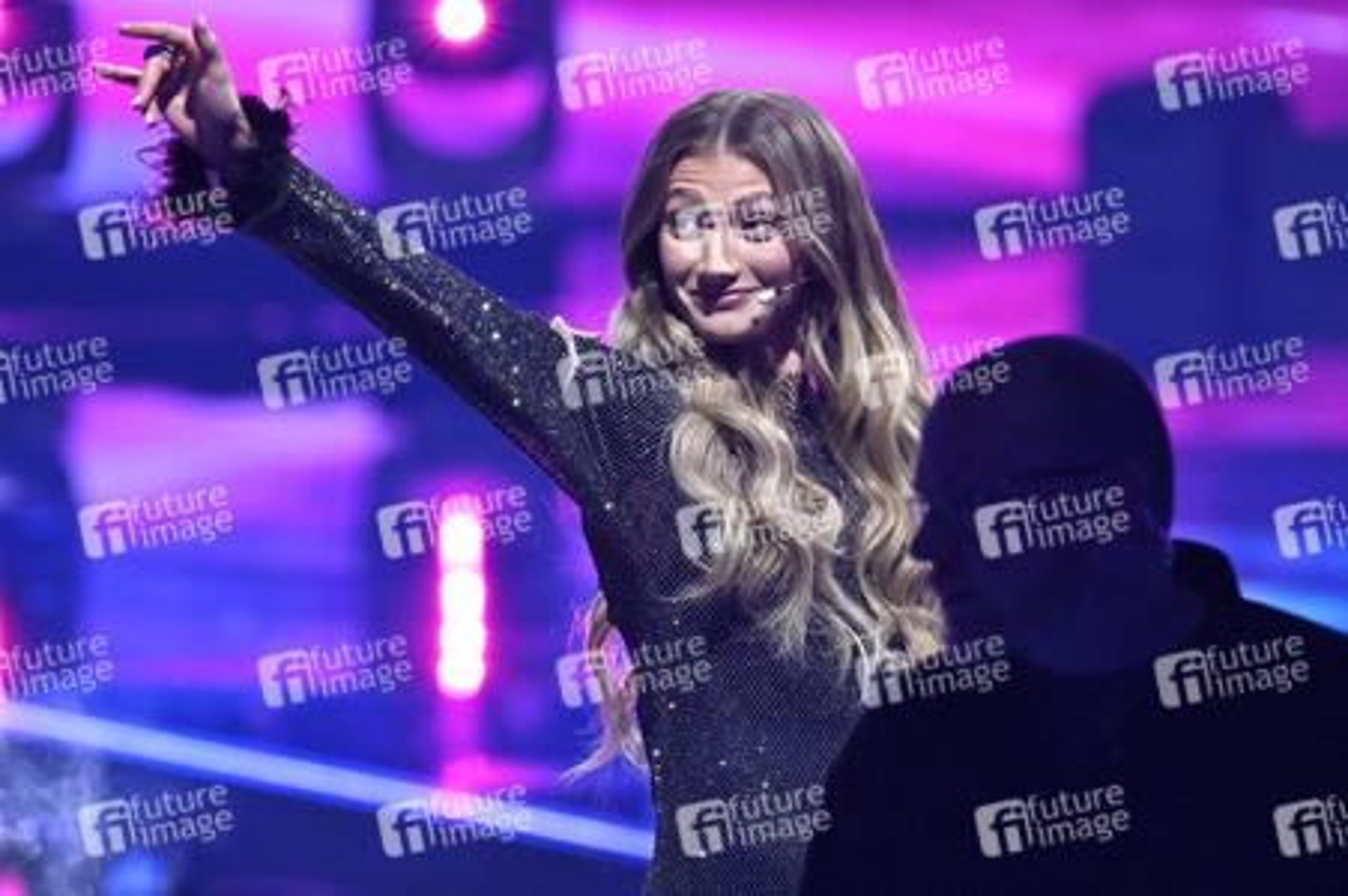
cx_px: 674
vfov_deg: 3.4
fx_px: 14966
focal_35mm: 400
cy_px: 448
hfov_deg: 5.2
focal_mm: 400
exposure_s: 1/640
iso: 5000
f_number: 5.6
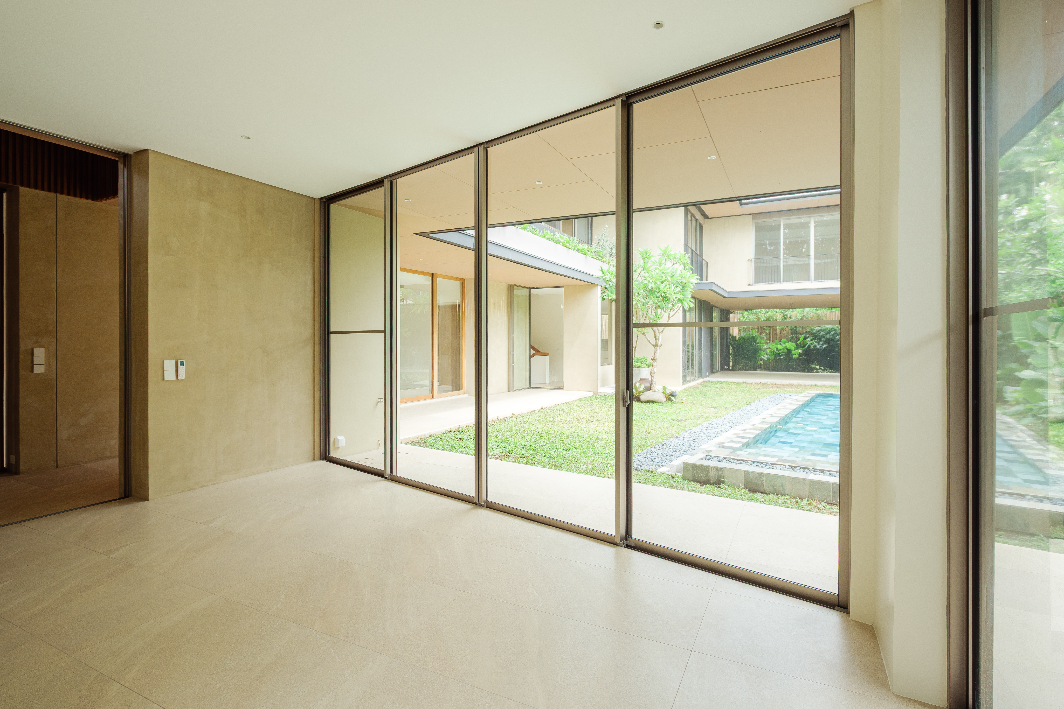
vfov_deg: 70.4
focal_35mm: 17
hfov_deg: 93.3
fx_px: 502
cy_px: 354
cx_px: 532
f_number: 8
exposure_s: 1/30
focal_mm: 11
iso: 320
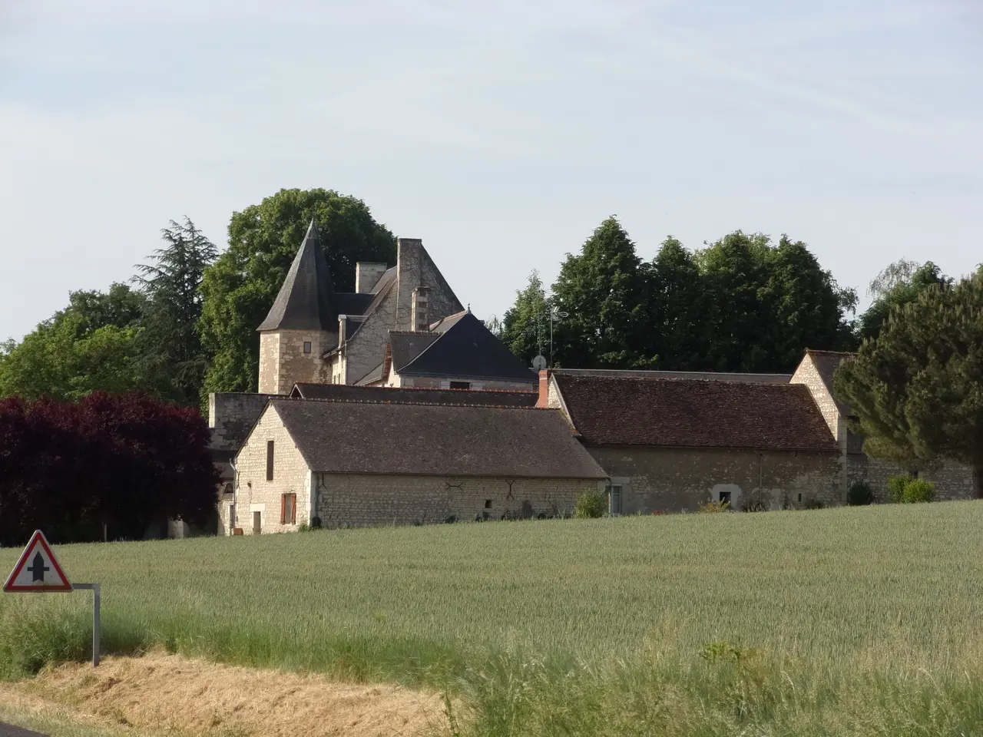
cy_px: 368
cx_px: 492
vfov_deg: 8.9
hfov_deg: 11.9
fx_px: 4714
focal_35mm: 166
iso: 80
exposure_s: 1/550
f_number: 5
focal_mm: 29.8
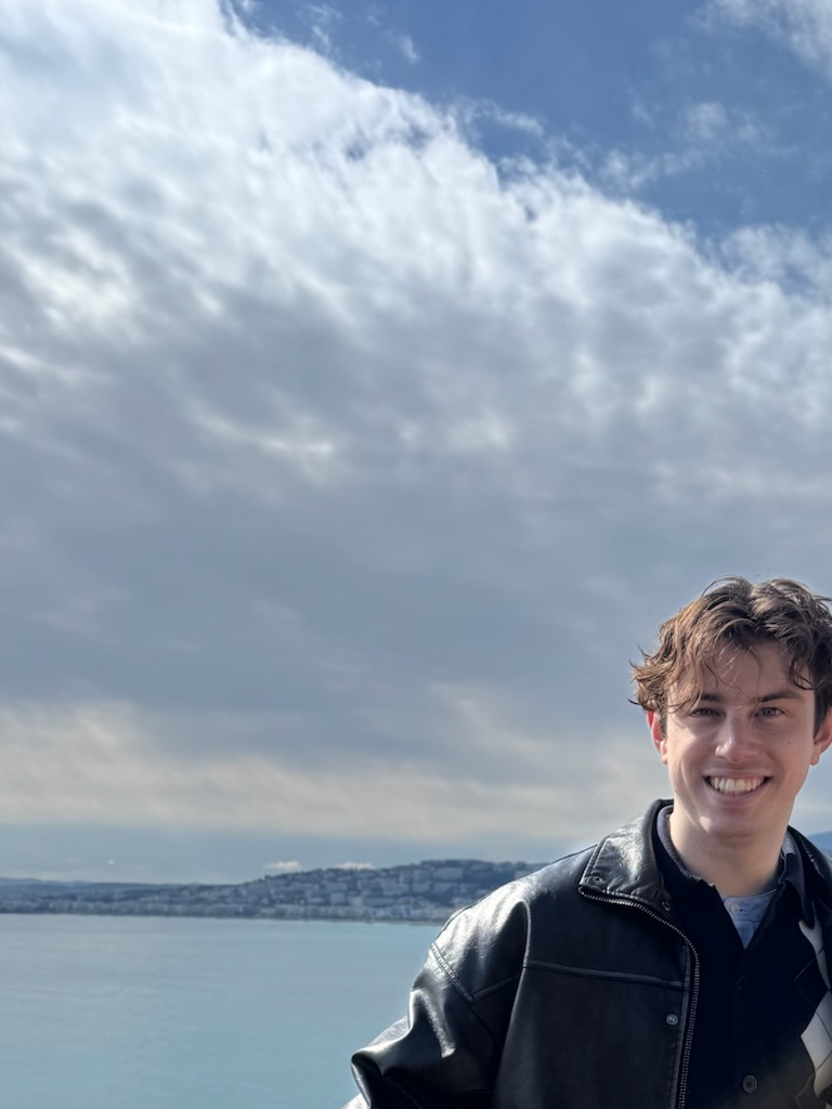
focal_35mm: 48
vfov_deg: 37.0
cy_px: 1013
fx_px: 1538
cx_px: 448
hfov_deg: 30.3
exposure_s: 1/7937
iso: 80
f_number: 1.78
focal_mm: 6.76
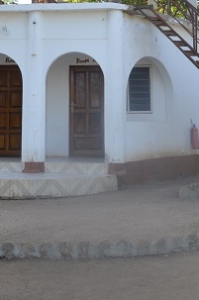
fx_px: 557
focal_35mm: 67
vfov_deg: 28.4
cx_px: 68
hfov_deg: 20.2
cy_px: 7
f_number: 9
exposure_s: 1/320
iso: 800
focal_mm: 20
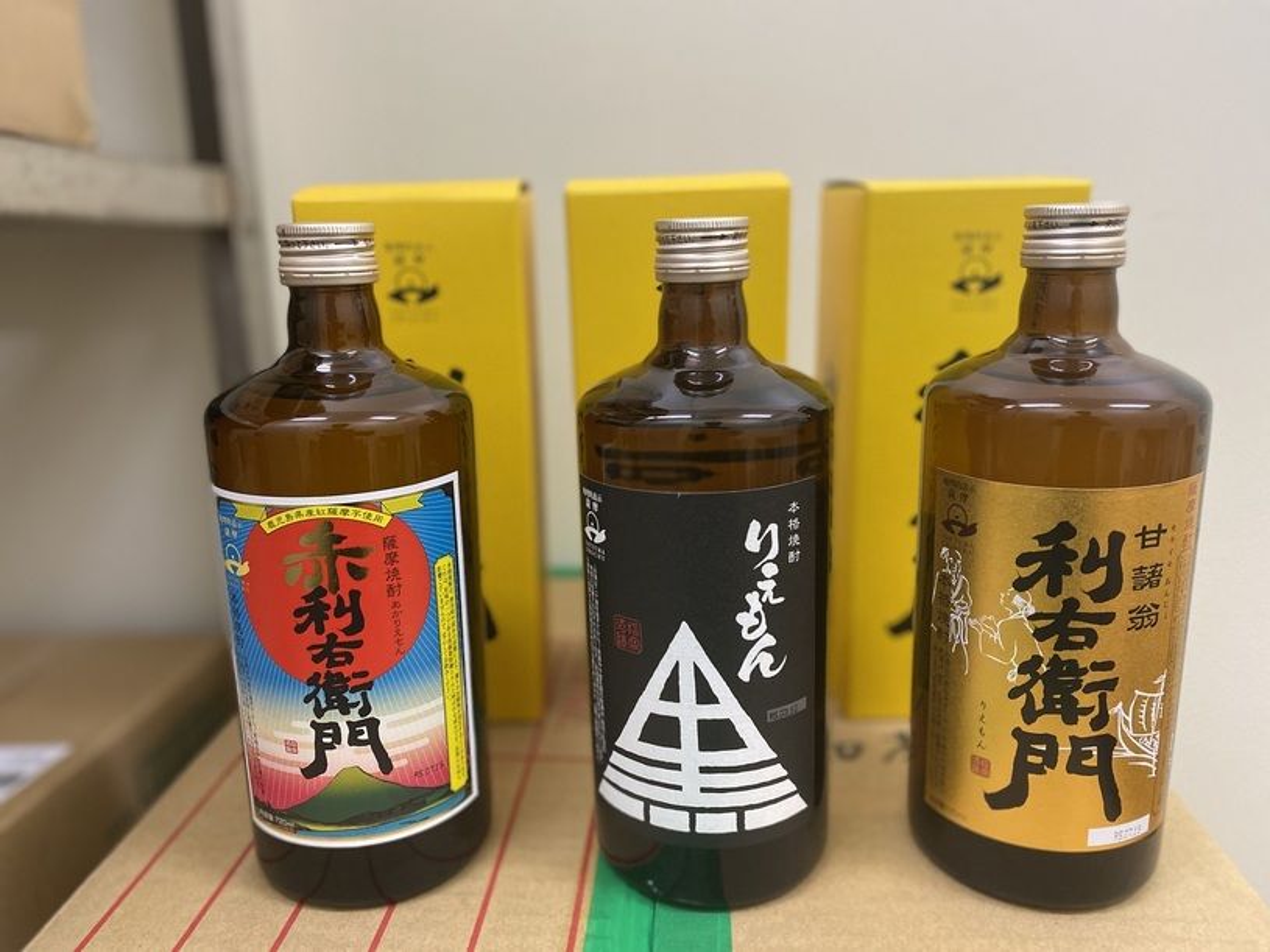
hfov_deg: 67.3
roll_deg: +0.7
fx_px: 954
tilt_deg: -14.0
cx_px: 635
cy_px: 476
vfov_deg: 53.1
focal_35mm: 26
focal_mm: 4.25
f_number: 1.8
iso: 250
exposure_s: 1/60
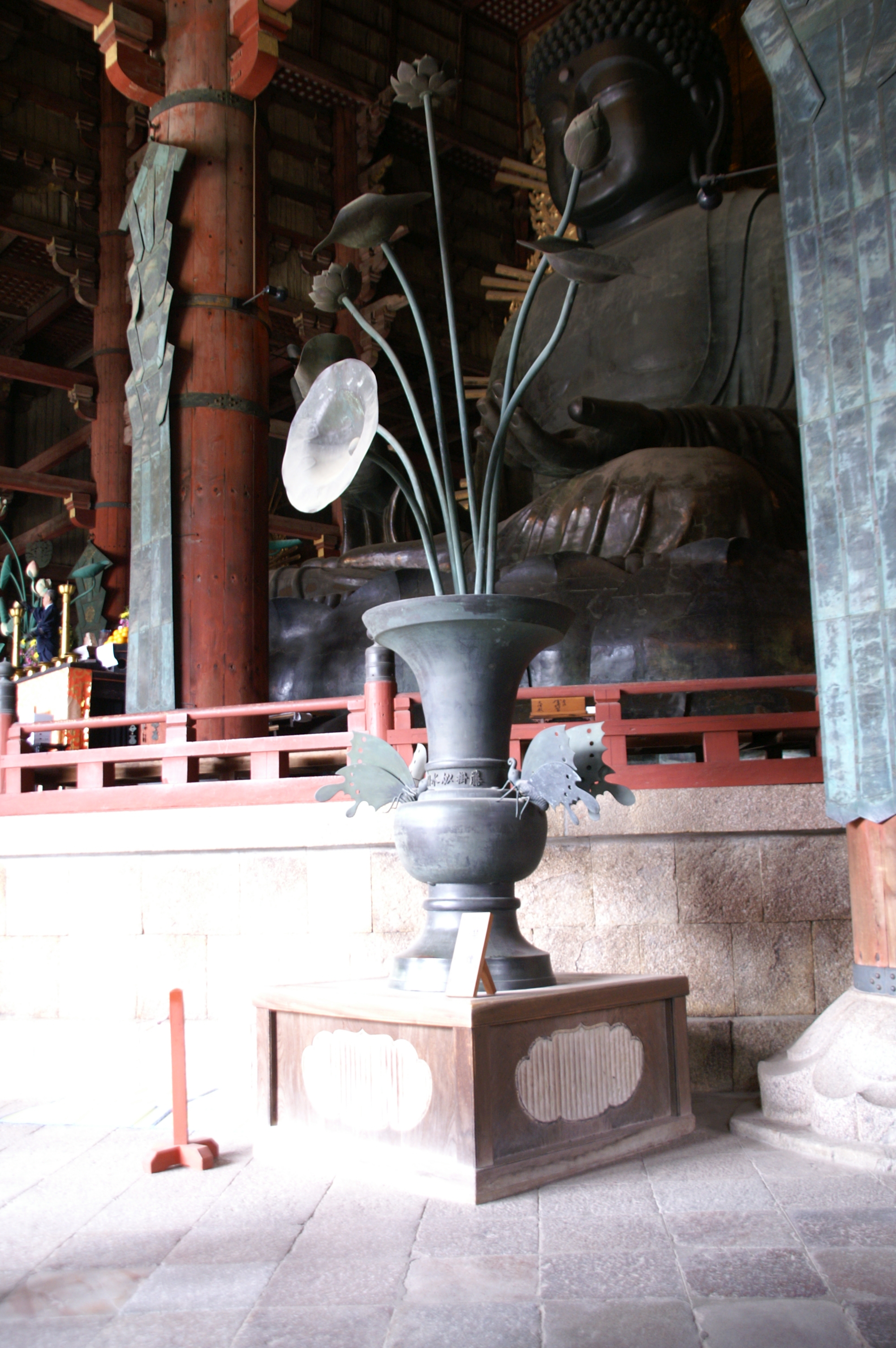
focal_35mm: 33
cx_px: 448
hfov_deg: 39.9
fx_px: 1234
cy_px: 674
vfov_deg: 57.3
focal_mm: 22
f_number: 4
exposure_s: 1/25
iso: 400
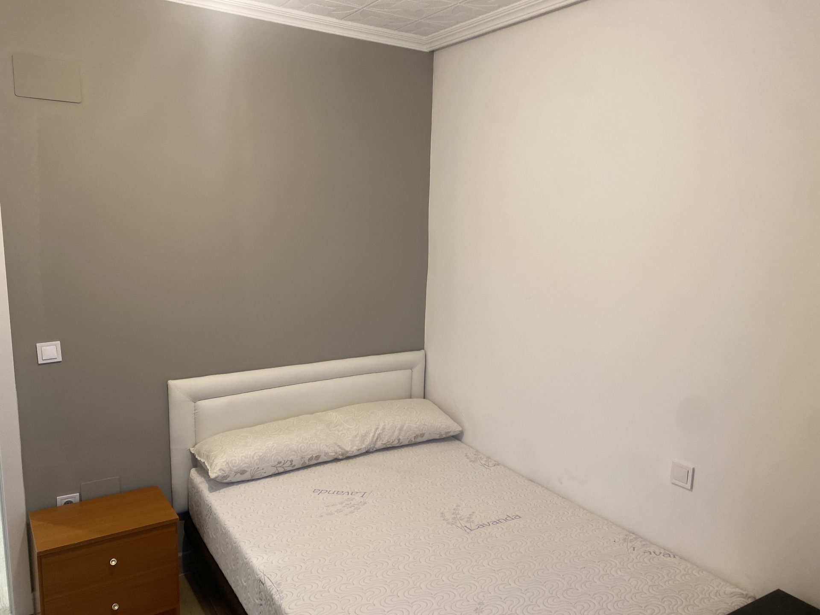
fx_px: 616
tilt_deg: -10.6
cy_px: 308
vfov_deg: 53.1
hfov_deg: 67.3
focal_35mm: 26
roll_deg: -1.4
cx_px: 410
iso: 80
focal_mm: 4.25
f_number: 1.8
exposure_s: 1/50
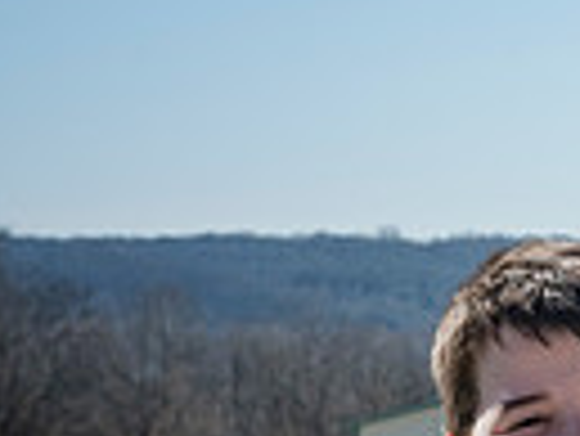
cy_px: 555
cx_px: 1295
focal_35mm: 216
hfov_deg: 8.5
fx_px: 3623
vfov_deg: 6.8
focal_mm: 50
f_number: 9
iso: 400
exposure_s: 1/640
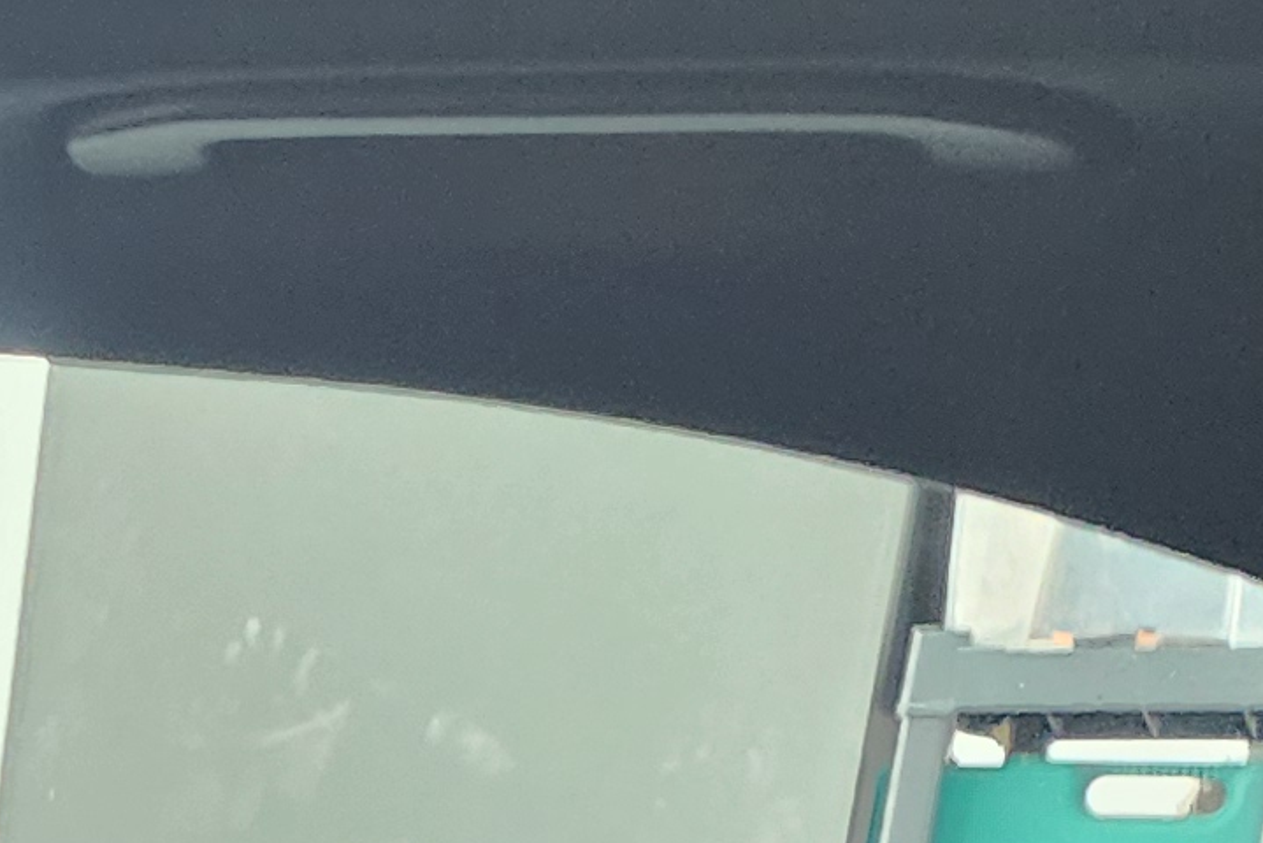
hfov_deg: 13.2
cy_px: 2545
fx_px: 4668
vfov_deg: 8.6
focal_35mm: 133
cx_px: -1307
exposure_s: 1/120
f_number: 1.8
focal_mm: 6.4
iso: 400
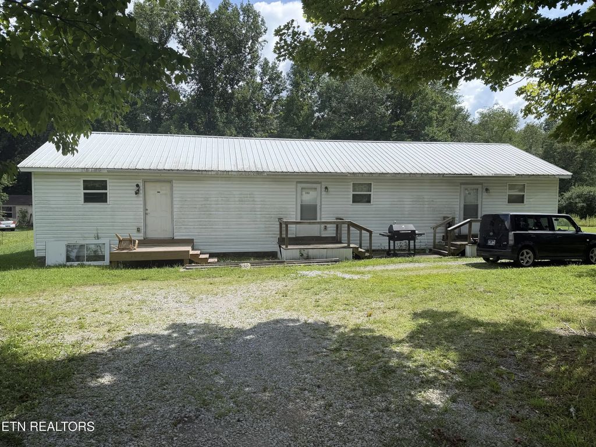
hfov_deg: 71.6
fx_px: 413
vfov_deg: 56.8
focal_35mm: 24
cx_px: 298
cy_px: 224
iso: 80
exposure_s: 1/3759
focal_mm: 6.76
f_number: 1.78
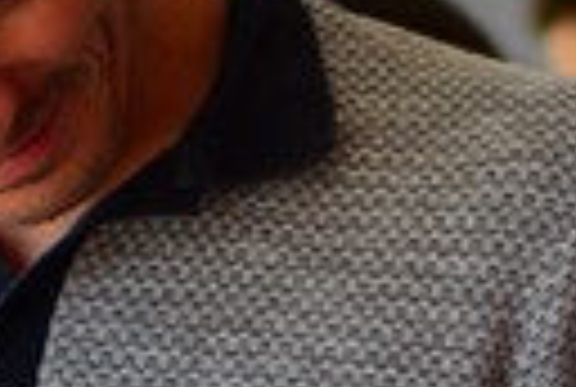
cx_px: 837
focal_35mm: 419
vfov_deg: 3.2
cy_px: 1037
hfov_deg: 4.9
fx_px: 6719
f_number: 1.8
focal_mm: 35
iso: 140
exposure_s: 1/250
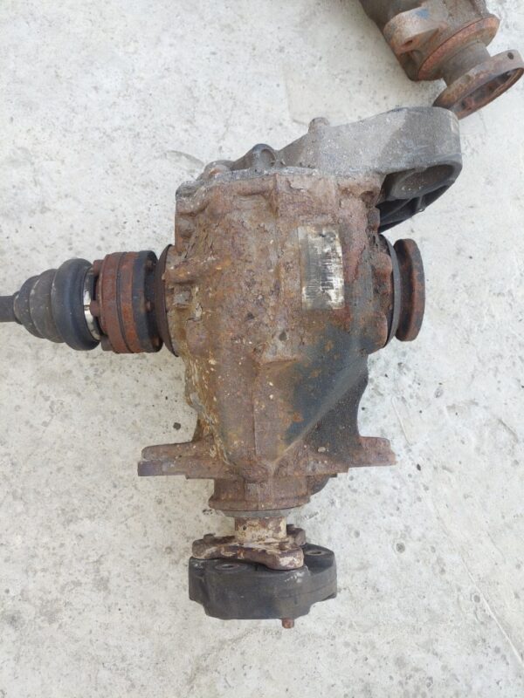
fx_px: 505
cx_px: 262
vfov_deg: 69.4
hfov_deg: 54.9
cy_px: 349
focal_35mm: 25
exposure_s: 1/100
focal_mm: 5.23
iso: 50
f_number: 1.8
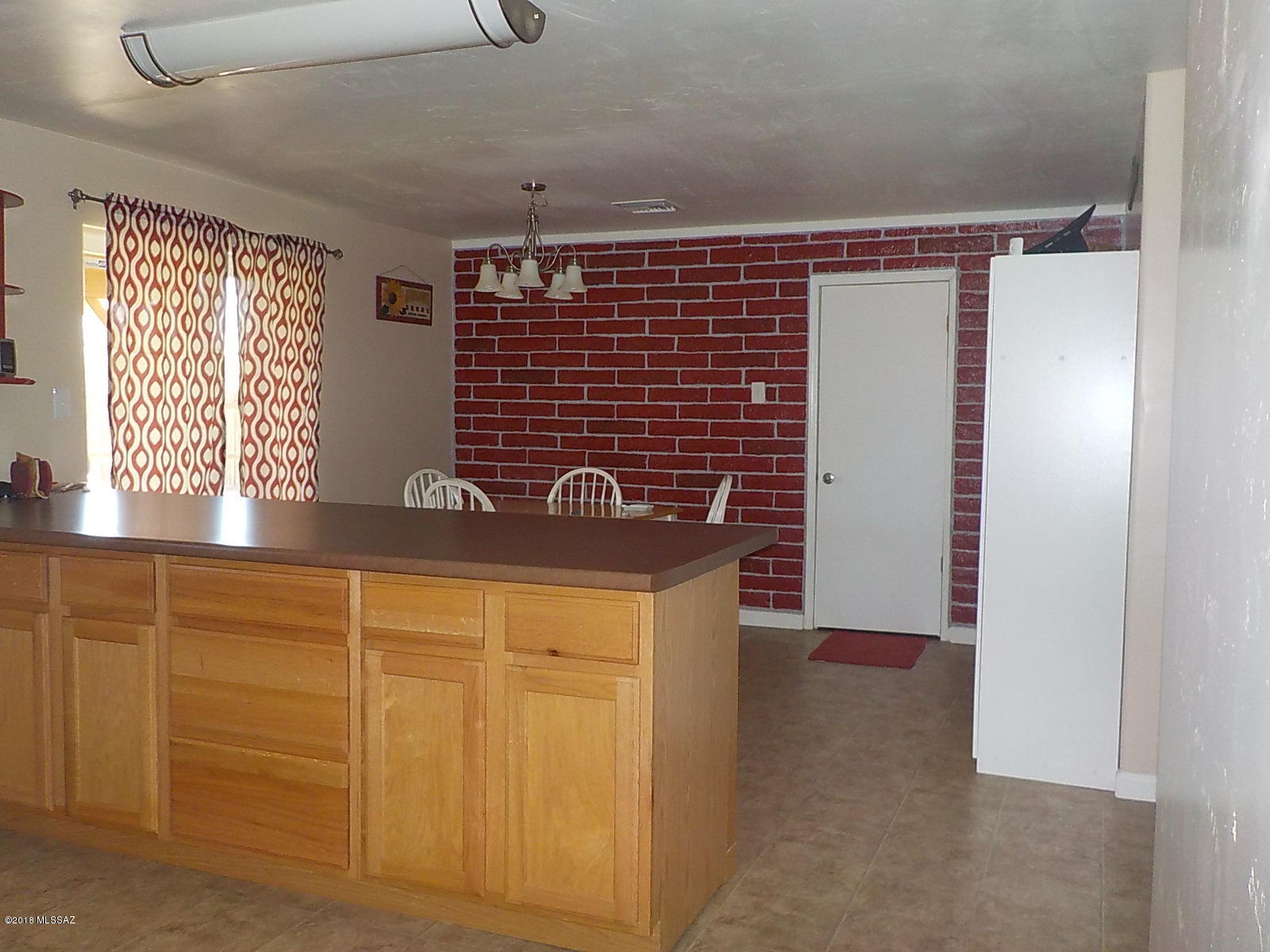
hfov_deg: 60.0
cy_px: 476
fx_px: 1101
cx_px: 635
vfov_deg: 46.8
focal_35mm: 30
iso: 250
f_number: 3.3
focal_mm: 4.1
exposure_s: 1/30
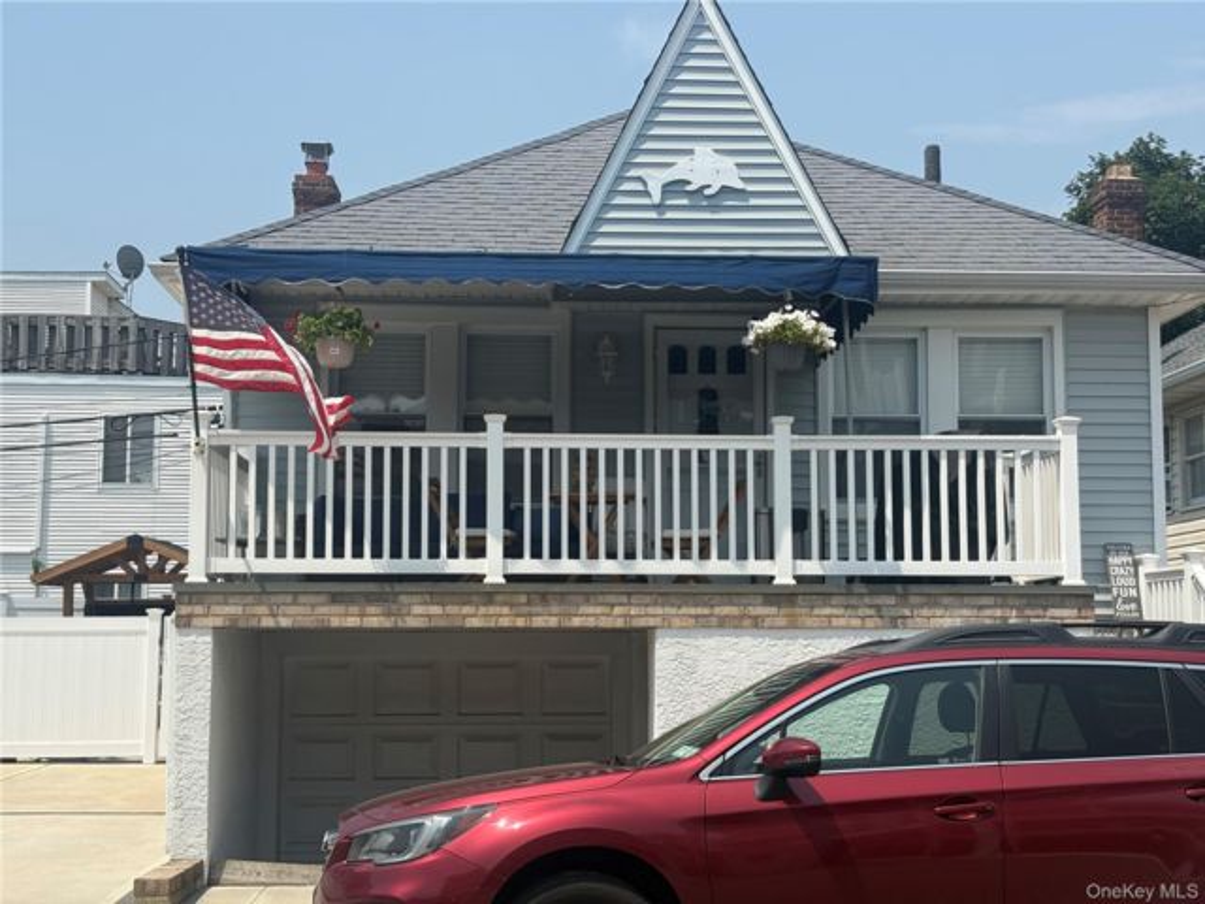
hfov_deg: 36.8
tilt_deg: +5.9
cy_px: 452
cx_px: 602
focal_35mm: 52
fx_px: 1810
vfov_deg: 28.0
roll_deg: +0.1
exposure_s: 1/4065
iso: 40
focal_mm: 5.96
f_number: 1.6
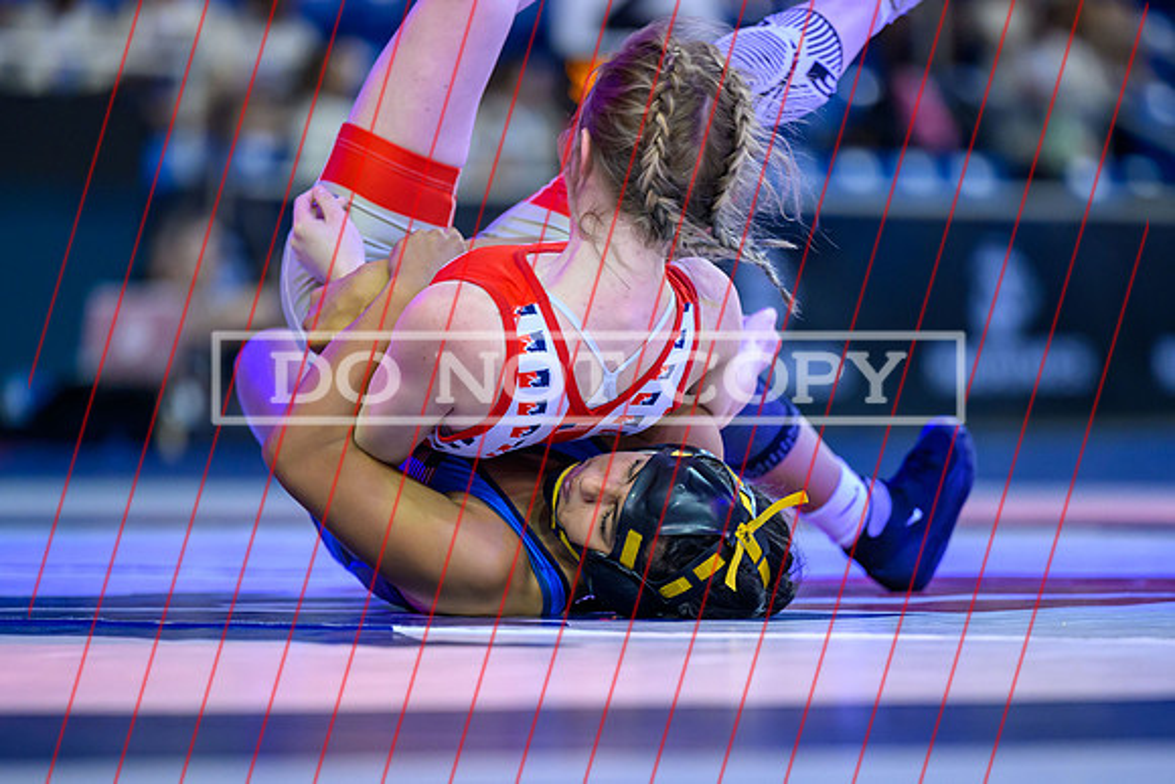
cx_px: 689
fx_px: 8763
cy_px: 521
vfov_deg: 5.1
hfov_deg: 7.7
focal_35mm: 268
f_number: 2.8
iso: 2500
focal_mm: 200
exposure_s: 1/800
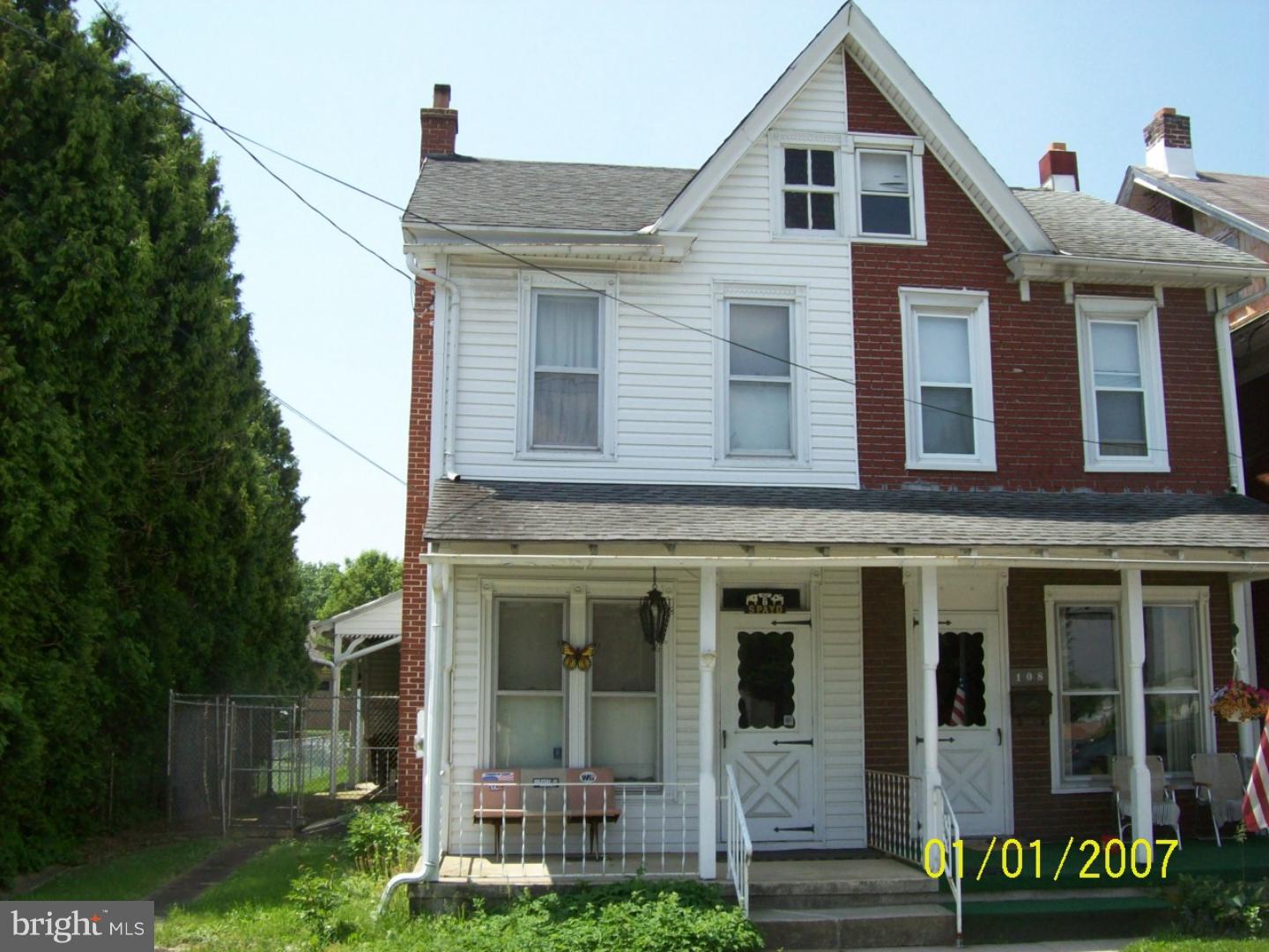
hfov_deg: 51.4
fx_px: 1320
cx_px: 634
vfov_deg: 39.7
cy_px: 476
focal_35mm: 36
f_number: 4.8
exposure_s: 1/340
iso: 80
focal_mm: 6
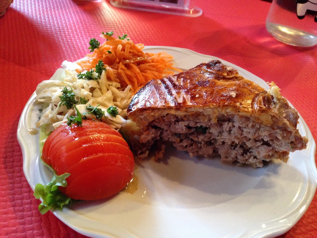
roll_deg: -5.7
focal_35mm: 33
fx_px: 302
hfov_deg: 55.4
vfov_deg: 42.9
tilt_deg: -42.5
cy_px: 119
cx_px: 158
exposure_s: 1/20
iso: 250
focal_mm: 4.12
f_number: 2.4
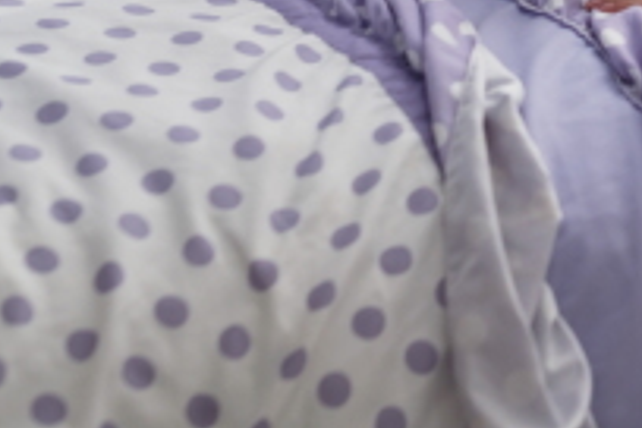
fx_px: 3941
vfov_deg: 6.2
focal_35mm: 221
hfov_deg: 9.2
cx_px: 793
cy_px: -170
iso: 200
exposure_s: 1/125
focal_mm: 50
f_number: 2.2
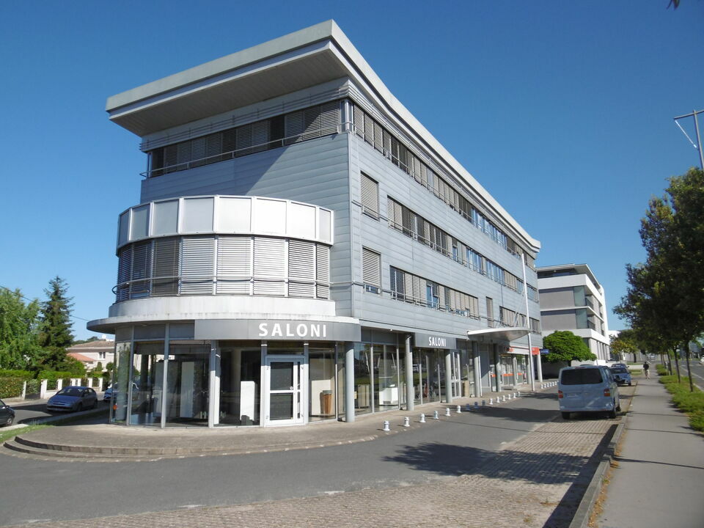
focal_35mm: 28
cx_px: 352
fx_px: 569
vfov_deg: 49.7
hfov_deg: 63.4
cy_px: 264
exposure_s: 1/200
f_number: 8.4
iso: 100
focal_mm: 5
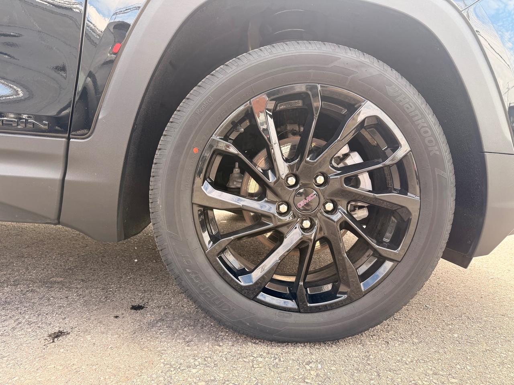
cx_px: 257
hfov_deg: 71.6
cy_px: 192
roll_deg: -1.5
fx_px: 356
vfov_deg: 56.8
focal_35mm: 24
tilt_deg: -7.0
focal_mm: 6.76
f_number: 1.78
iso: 100
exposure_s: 1/376
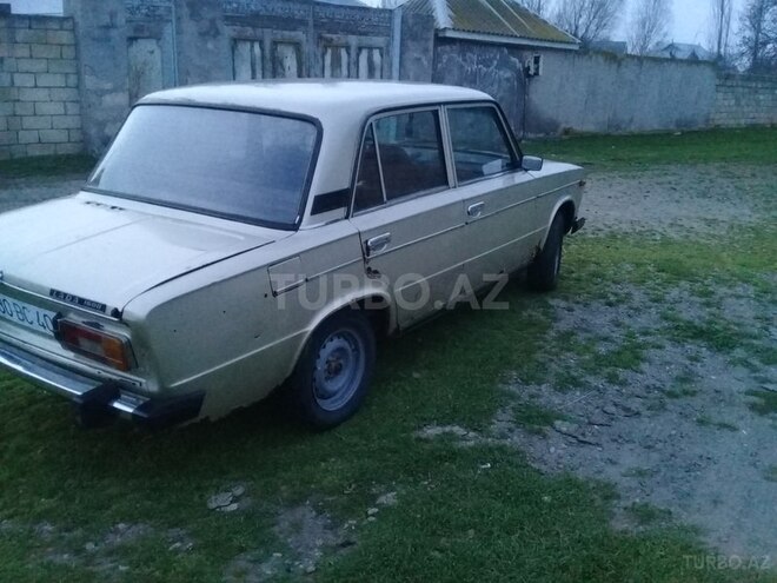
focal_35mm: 31
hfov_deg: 58.4
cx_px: 388
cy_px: 292
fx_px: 696
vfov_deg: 45.4
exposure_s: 1/17
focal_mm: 3.3
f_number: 2.2
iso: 500
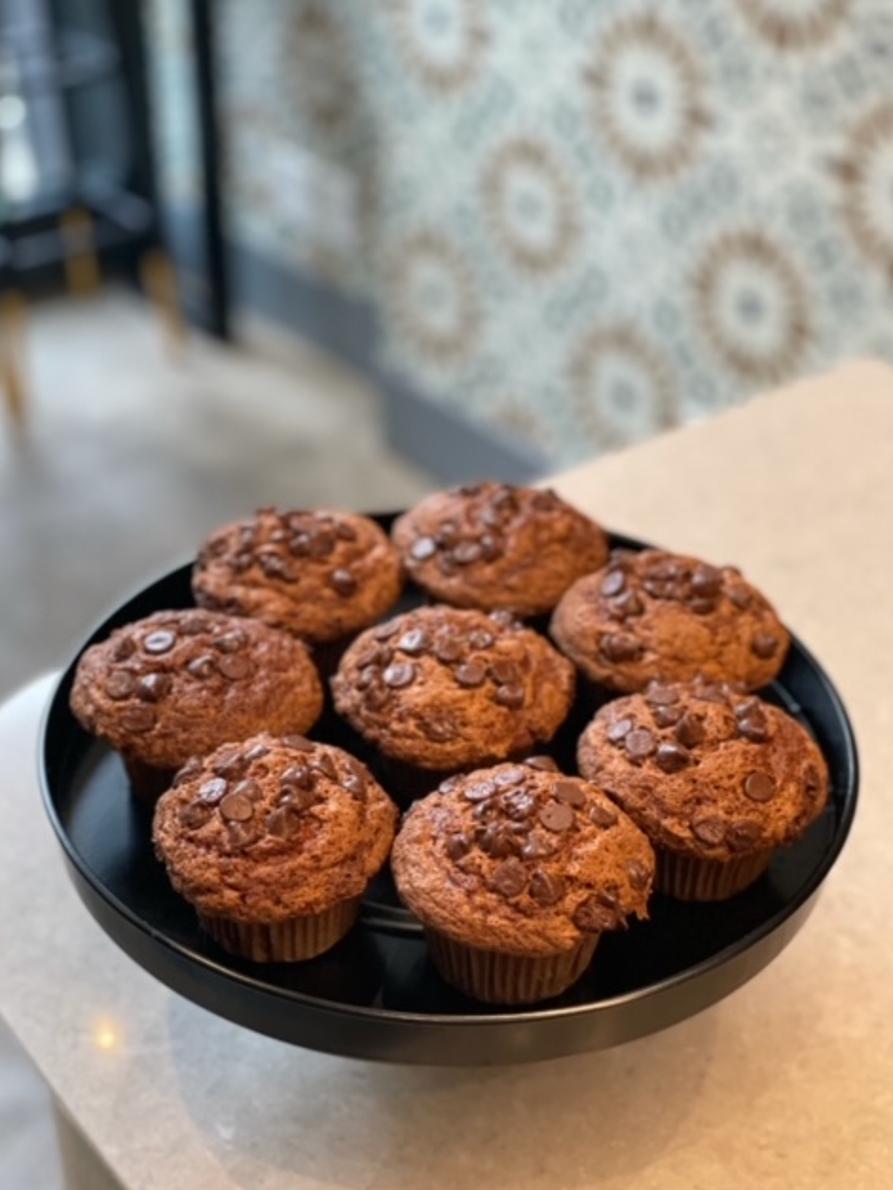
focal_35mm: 53
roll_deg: -0.6
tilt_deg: -32.5
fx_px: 1823
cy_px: 589
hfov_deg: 27.5
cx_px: 449
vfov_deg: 36.2
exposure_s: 1/120
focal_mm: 6
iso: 250
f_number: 2
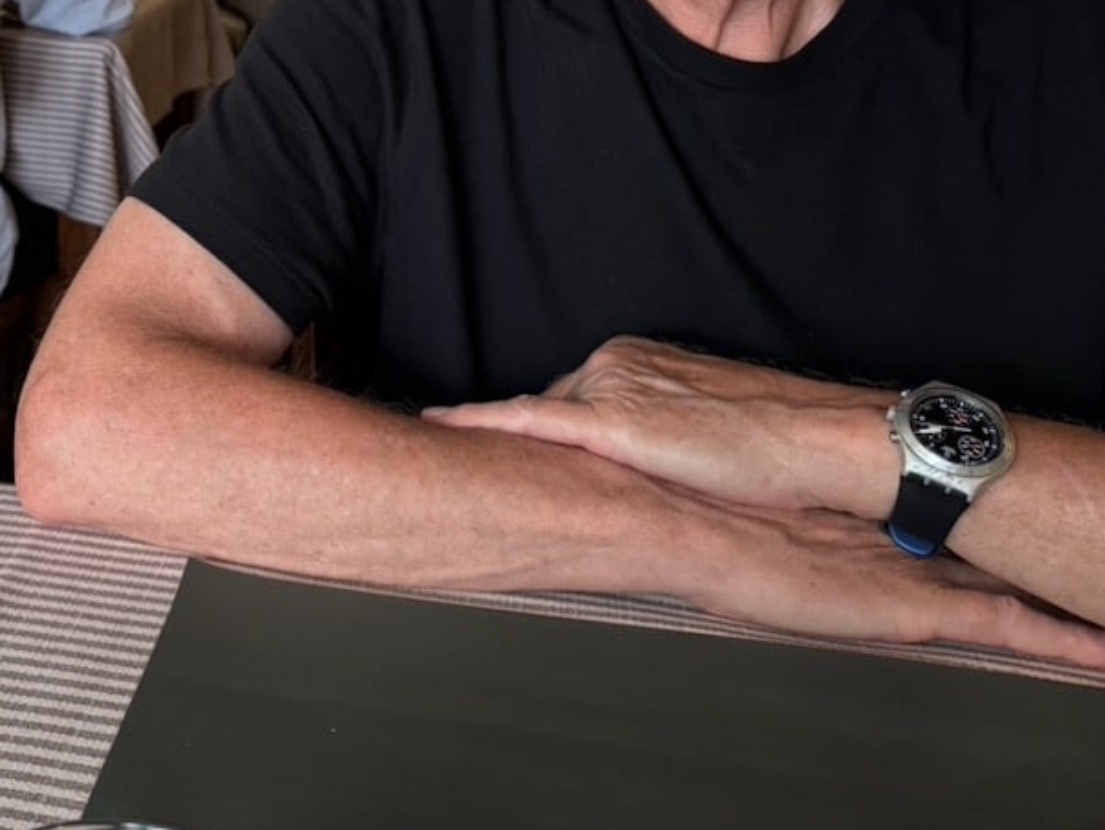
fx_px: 1629
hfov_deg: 34.3
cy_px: -39
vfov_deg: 26.7
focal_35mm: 51
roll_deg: +0.1
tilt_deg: -6.8
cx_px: 15
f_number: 1.78
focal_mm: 6.76
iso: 500
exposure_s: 1/60
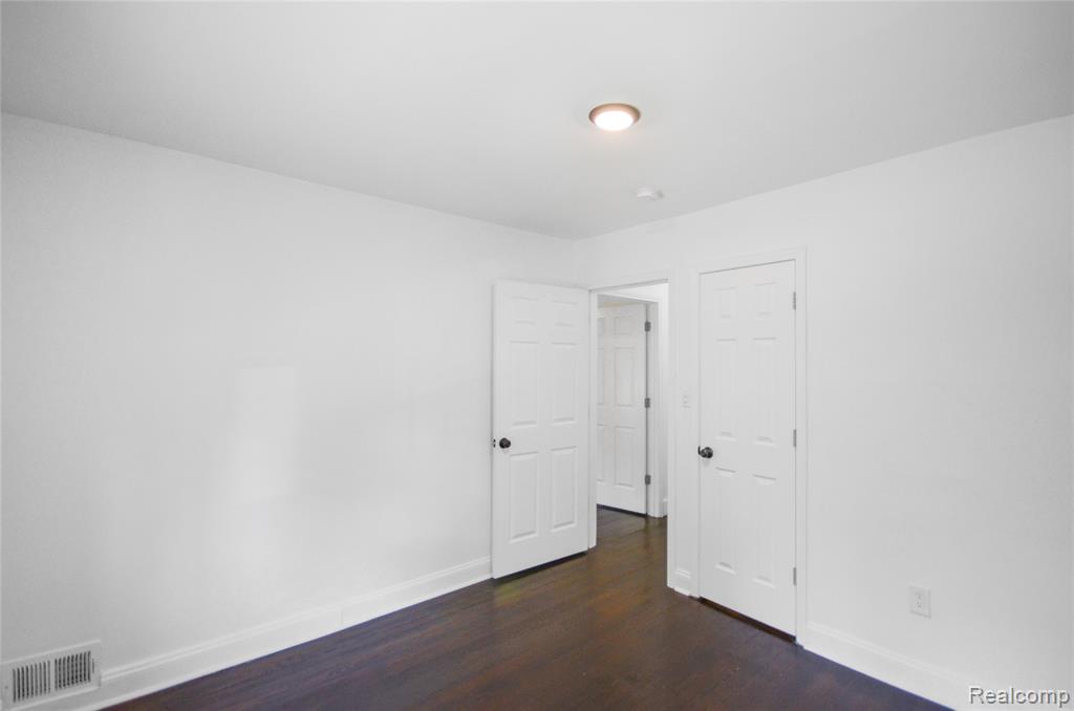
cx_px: 537
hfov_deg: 100.5
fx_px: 447
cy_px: 356
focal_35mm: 15
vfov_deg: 77.1
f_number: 4
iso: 400
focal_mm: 10
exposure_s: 1/60
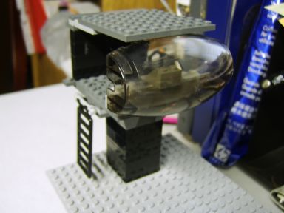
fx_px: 254
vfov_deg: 45.4
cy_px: 106
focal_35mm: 31
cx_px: 142
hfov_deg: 58.4
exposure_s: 1/3
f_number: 2.7
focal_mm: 8.13
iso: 71
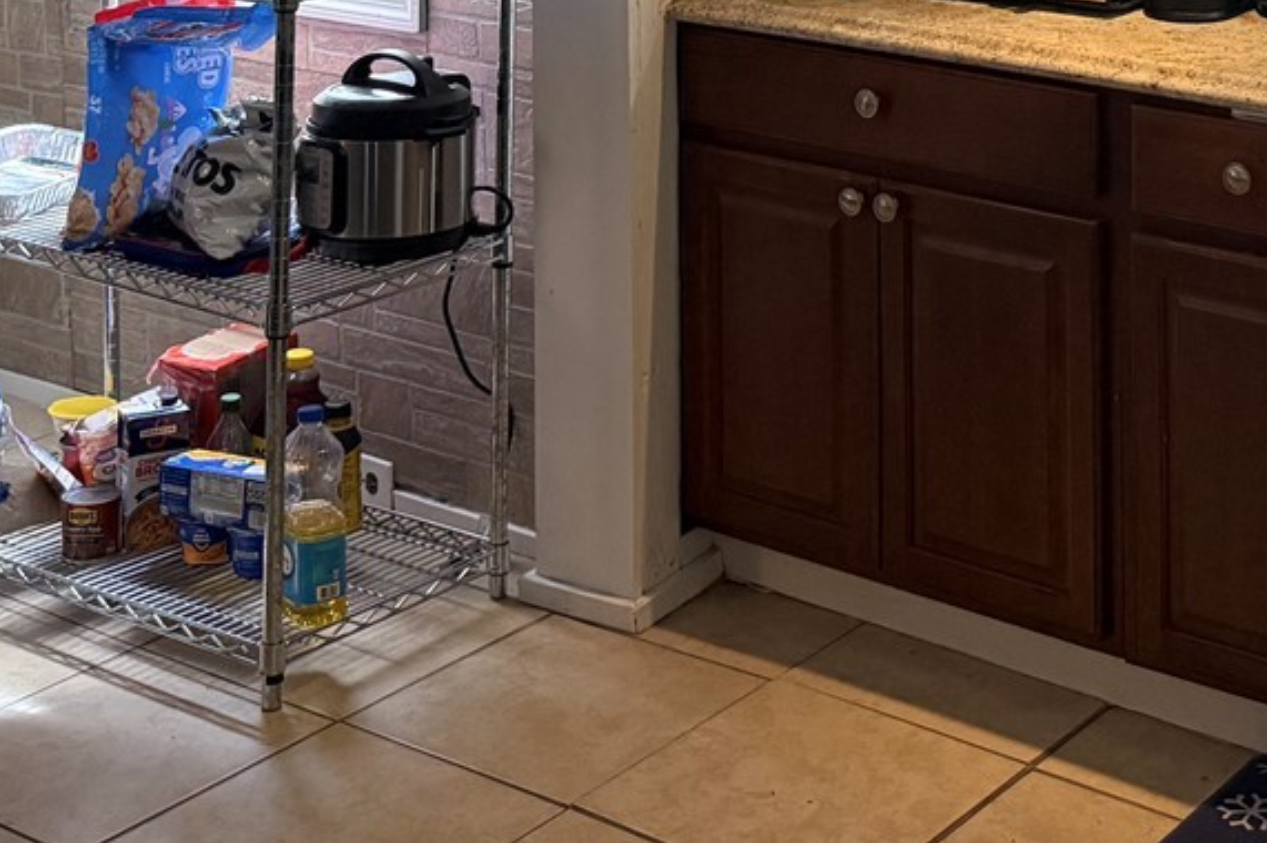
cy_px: -397
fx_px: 2462
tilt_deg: -2.9
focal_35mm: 70
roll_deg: +0.9
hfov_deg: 28.4
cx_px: 945
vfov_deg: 17.6
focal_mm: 6.76
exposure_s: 1/120
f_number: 1.78
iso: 400
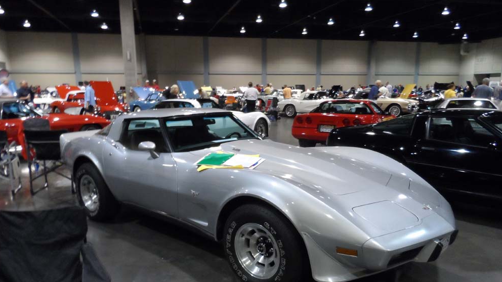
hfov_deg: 69.9
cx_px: 252
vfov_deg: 42.6
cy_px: 177
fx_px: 359
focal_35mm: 27
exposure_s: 1/30
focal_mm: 4
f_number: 3.2
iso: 400
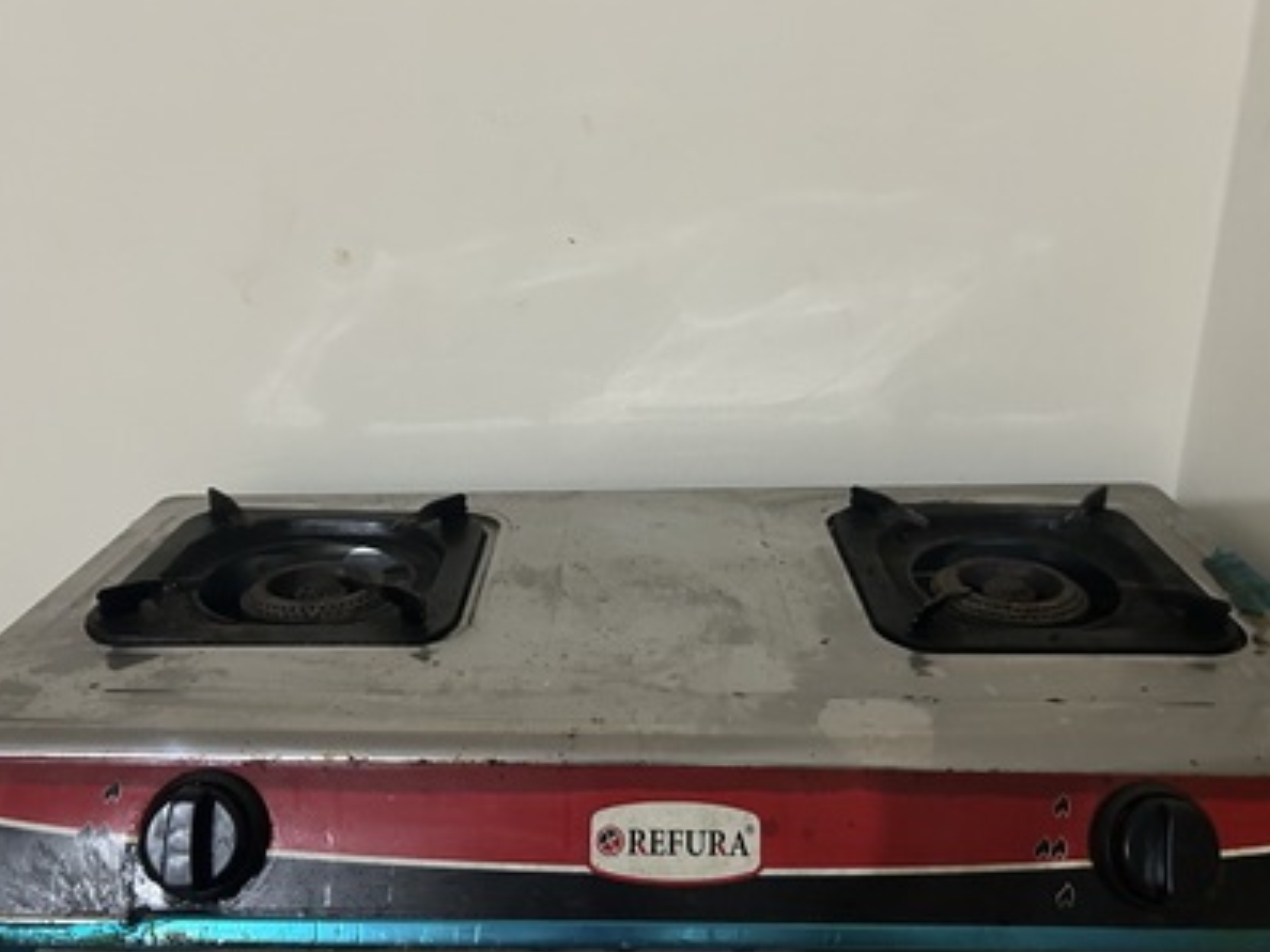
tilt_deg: -21.6
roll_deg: +2.2
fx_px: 1101
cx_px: 640
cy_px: 514
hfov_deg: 60.0
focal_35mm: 30
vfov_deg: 46.8
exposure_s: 1/36
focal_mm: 5.7
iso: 640
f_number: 1.5
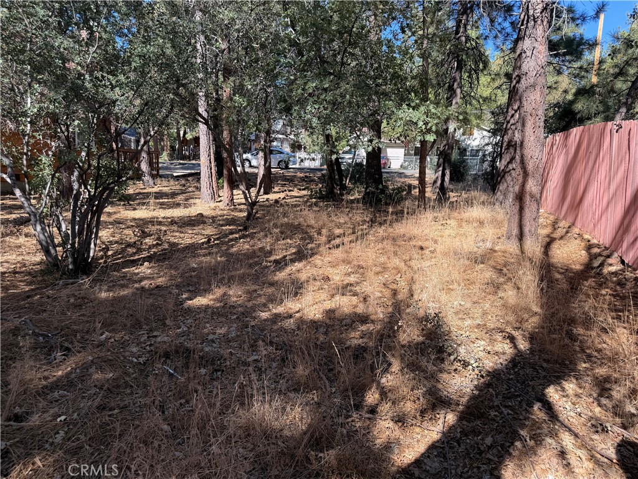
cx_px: 319
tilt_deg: -11.0
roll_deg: -2.5
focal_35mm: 24
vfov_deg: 56.8
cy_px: 240
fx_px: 442
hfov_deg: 71.6
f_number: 1.78
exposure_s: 1/943
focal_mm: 6.76
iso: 80
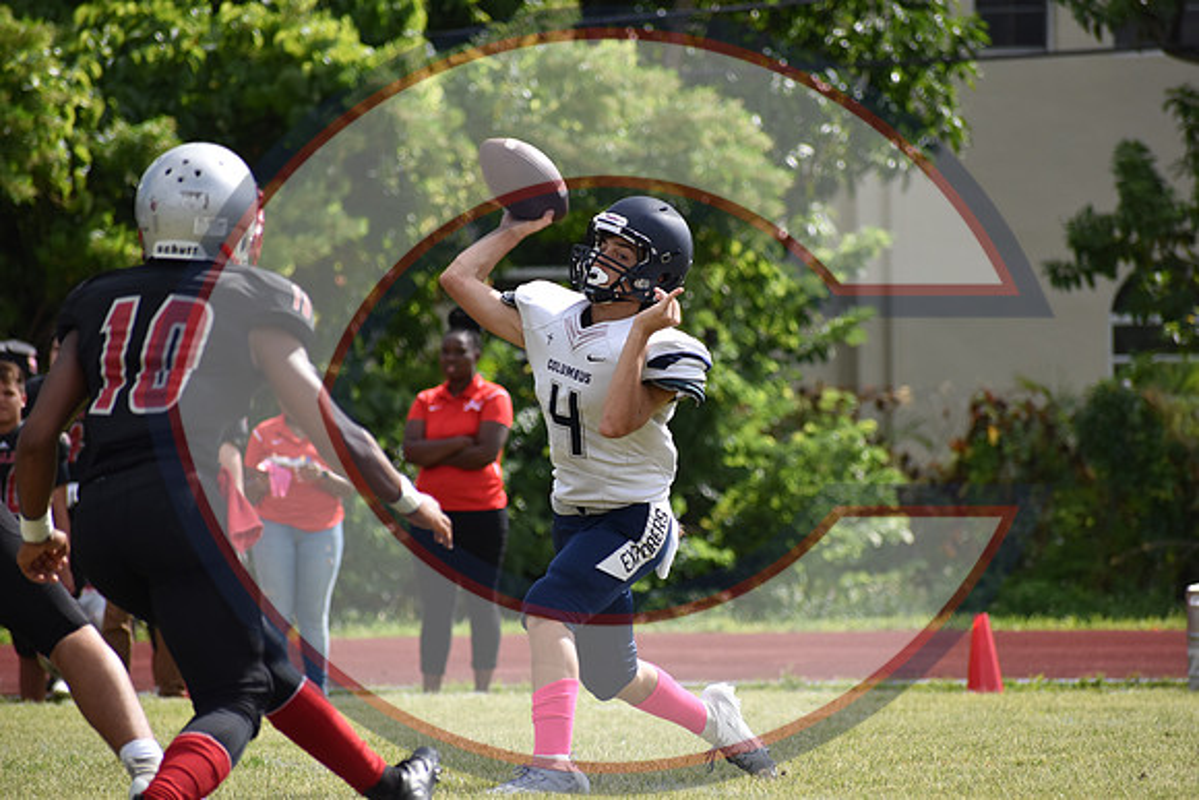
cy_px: 400
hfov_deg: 5.7
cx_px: 600
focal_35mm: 360
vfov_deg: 3.8
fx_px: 11992
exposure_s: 1/1600
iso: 400
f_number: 6.3
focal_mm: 240
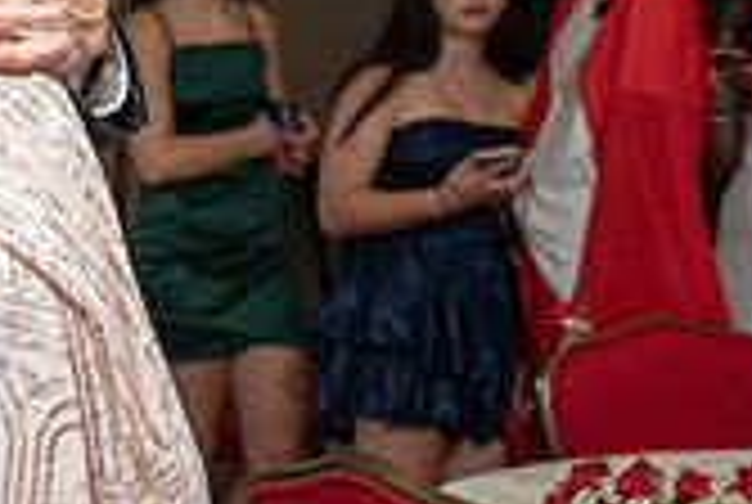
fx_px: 3118
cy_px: 165
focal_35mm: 149
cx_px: -356
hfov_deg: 13.1
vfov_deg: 9.2
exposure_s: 1/250
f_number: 4
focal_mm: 41
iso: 1000
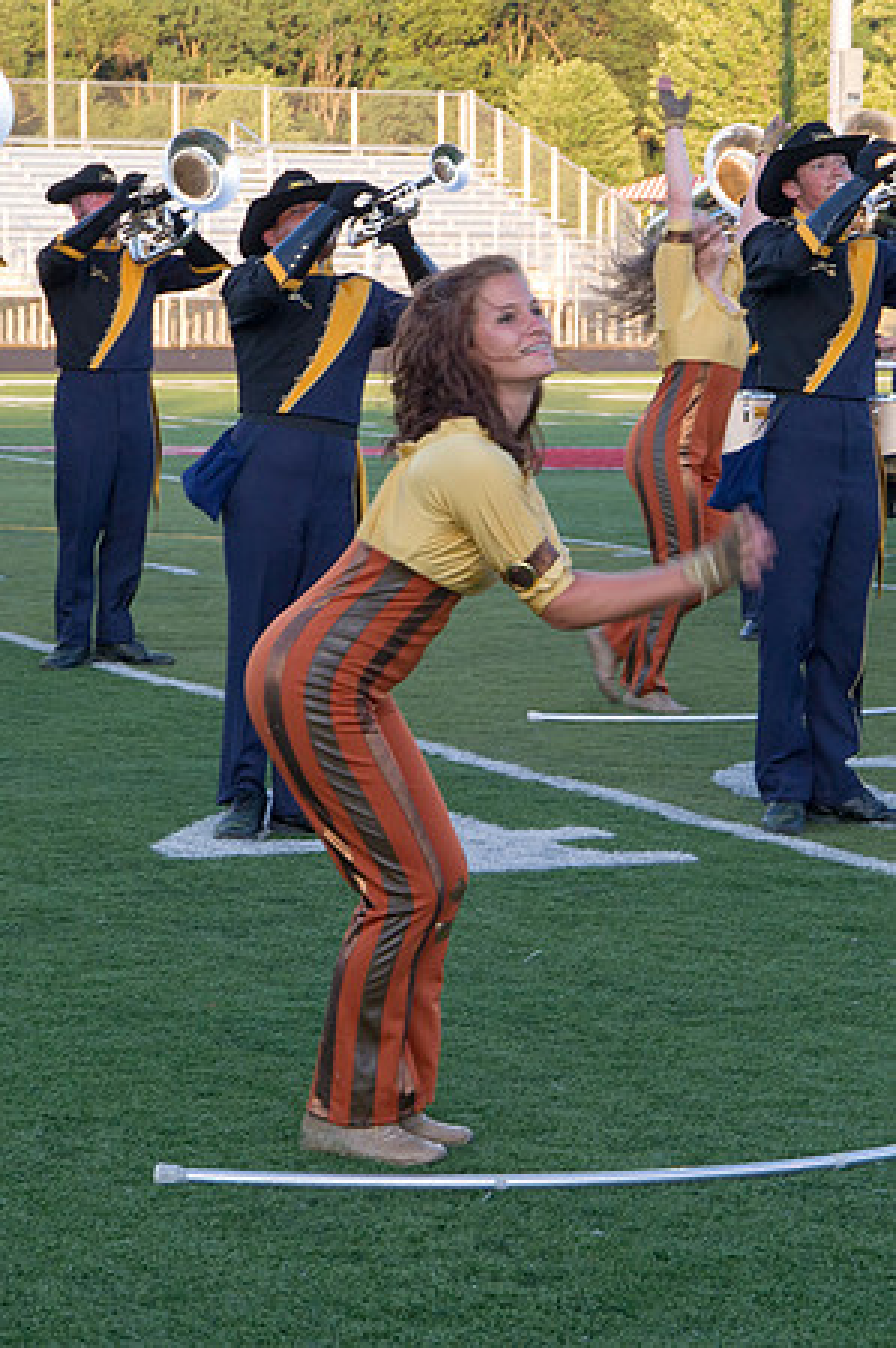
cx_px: 481
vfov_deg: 17.3
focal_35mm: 118
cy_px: 593
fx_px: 4433
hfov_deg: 11.5
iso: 640
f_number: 7.1
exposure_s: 1/200
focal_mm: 65
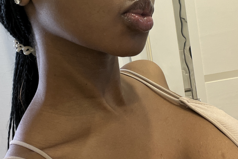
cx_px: 106
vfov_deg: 27.3
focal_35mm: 49
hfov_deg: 40.3
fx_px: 324
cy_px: 48
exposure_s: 1/33
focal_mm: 2.71
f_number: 2.2
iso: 320
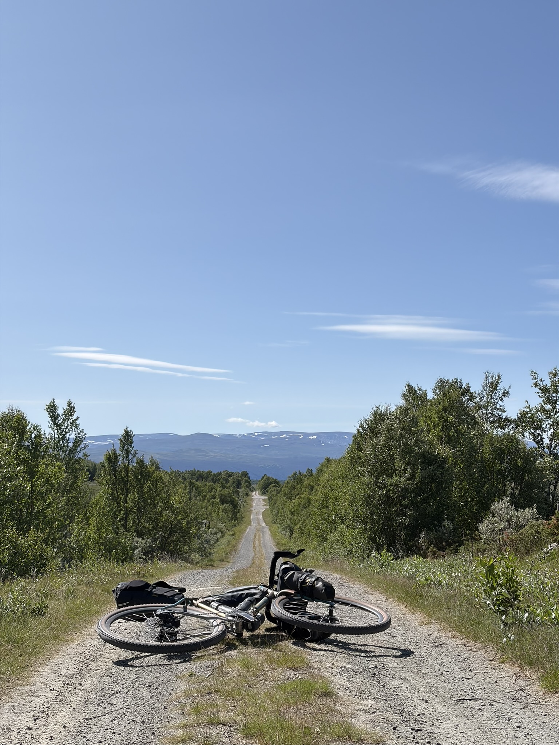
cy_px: 372
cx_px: 280
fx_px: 1120
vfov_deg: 36.8
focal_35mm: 52
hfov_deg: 28.0
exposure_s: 1/1799
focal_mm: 5.96
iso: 40
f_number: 1.6
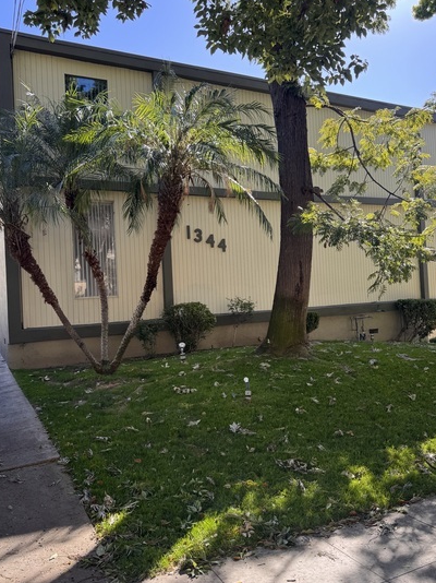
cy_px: 279
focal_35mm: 30
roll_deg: +3.7
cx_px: 245
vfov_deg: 60.0
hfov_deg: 46.7
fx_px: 504
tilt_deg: +1.5
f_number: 1.78
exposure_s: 1/621
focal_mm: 6.76
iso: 80
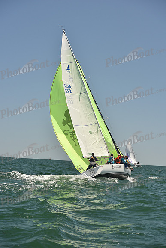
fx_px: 484
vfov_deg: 28.8
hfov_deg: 19.5
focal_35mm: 70
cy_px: 124
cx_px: 83
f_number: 6.3
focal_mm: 70
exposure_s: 1/800
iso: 250
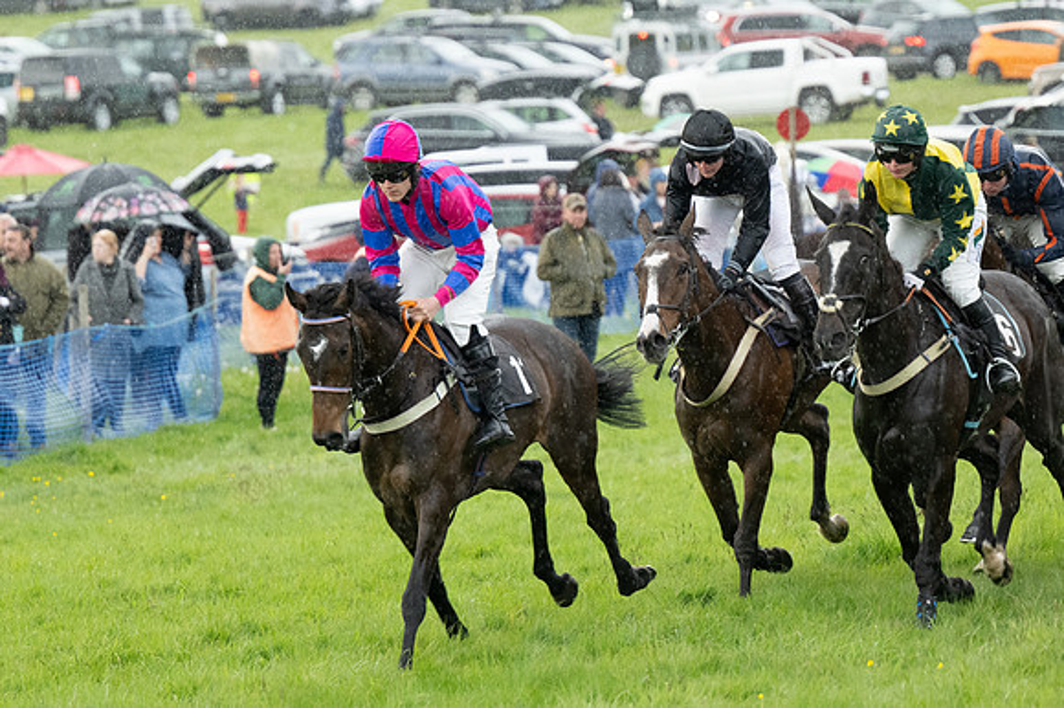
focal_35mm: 270
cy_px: 354
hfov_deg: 7.6
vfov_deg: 5.1
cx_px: 532
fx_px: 7975
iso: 2000
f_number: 4
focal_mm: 180
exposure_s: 1/640
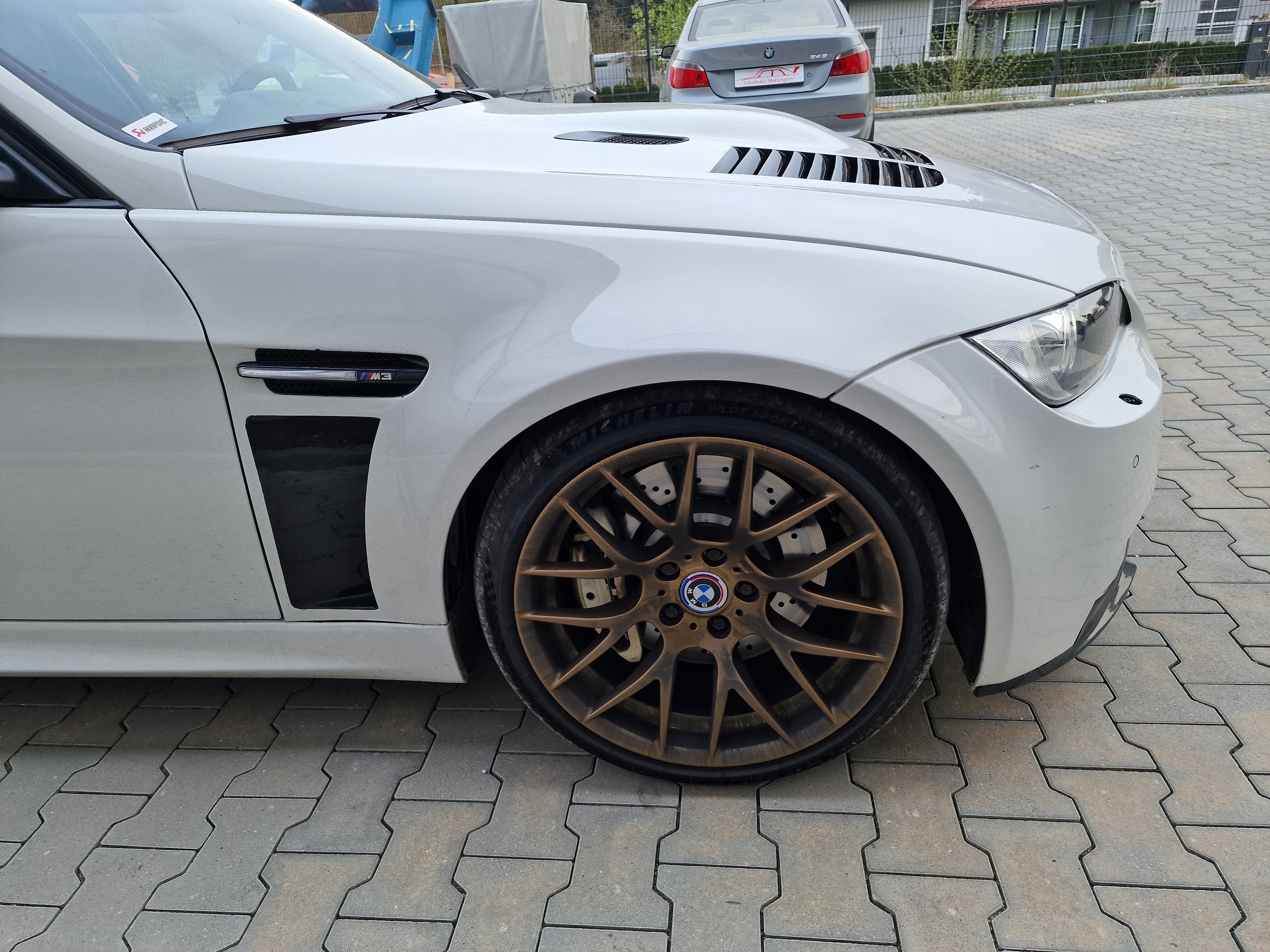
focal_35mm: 23
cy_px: 476
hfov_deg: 73.9
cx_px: 635
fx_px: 844
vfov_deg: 58.9
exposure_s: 1/180
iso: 64
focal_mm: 6.4
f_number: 1.8
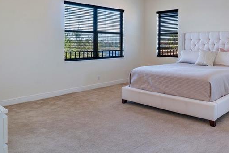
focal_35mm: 30
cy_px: 48
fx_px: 191
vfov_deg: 42.8
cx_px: 181
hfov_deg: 57.7
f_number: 11
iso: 160
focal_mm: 10
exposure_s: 1/4
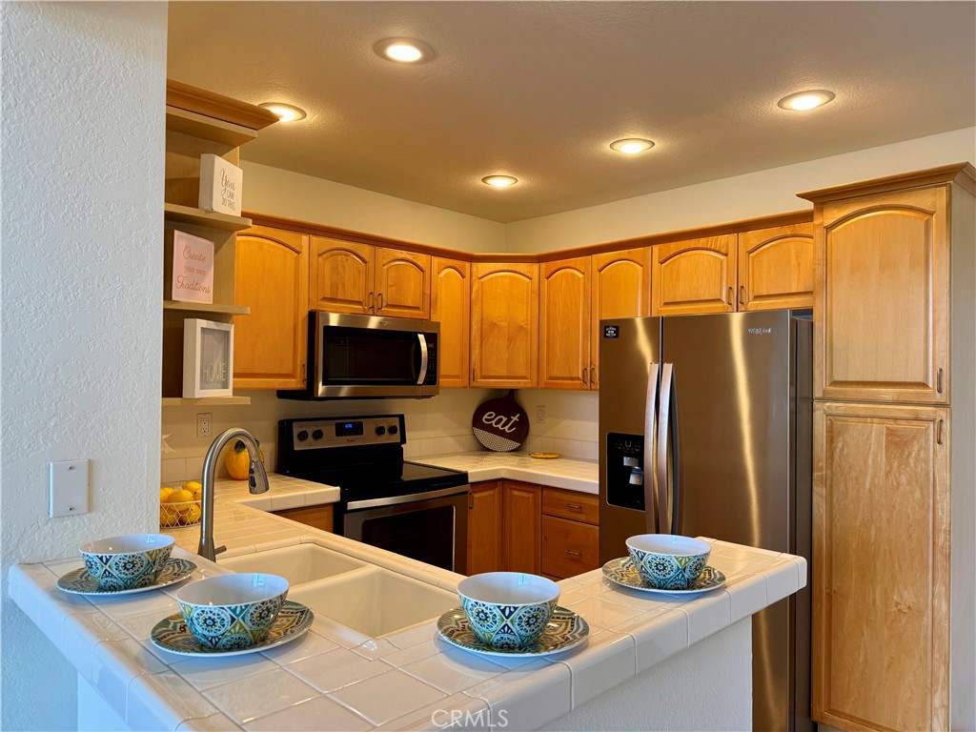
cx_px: 488
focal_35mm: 24
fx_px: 677
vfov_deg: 56.8
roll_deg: -0.6
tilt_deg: -0.6
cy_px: 366
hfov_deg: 71.6
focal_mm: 6.76
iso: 160
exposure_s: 1/120
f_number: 1.78
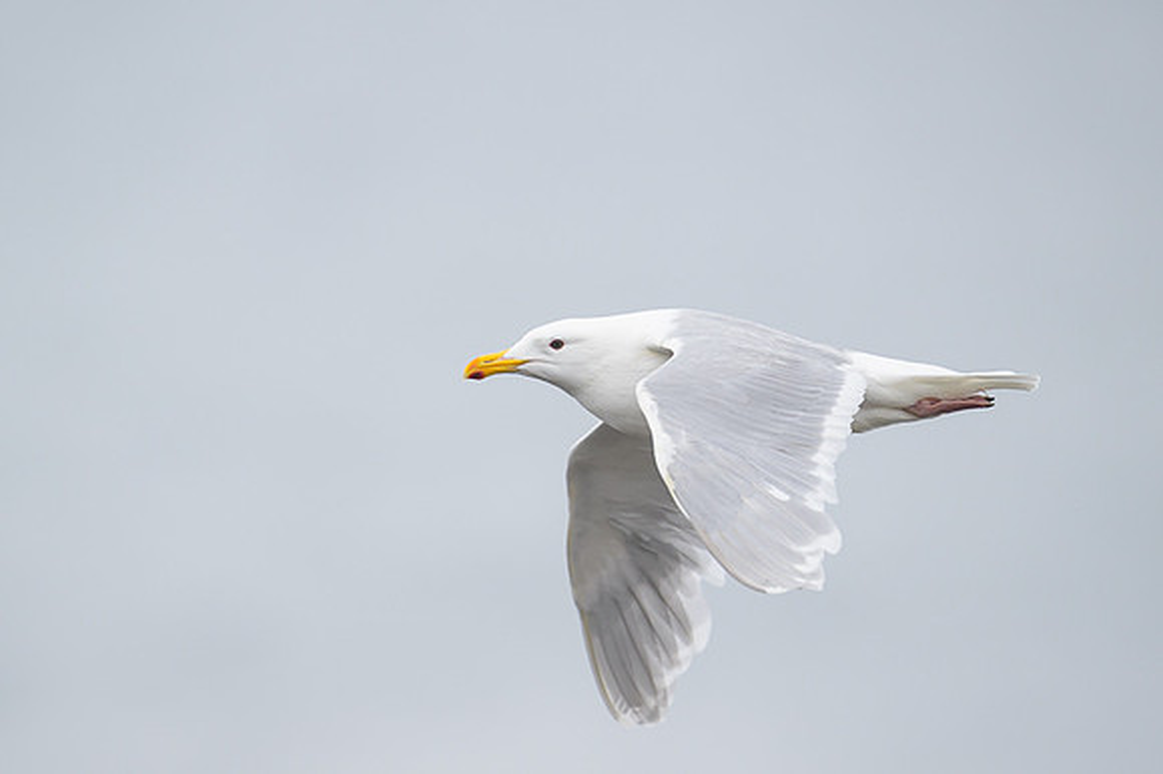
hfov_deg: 3.4
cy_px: 359
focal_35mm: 601
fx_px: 19392
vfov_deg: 2.3
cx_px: 582
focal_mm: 560
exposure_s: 1/3200
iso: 1000
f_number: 5
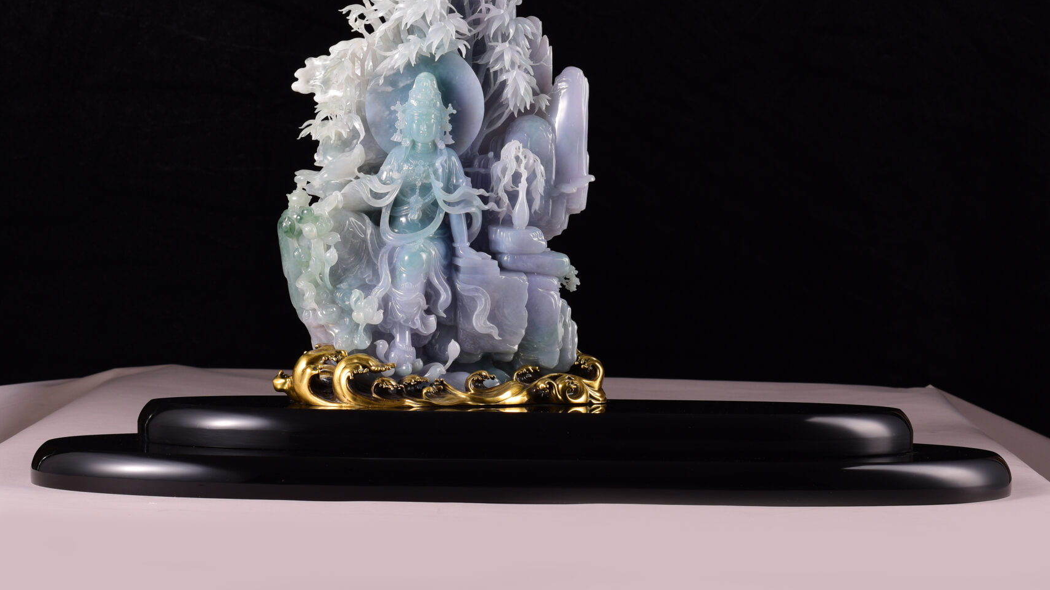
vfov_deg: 9.0
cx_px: 526
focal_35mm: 134
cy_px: -21
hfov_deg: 16.0
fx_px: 3730
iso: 64
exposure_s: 1/125
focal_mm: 85
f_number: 13
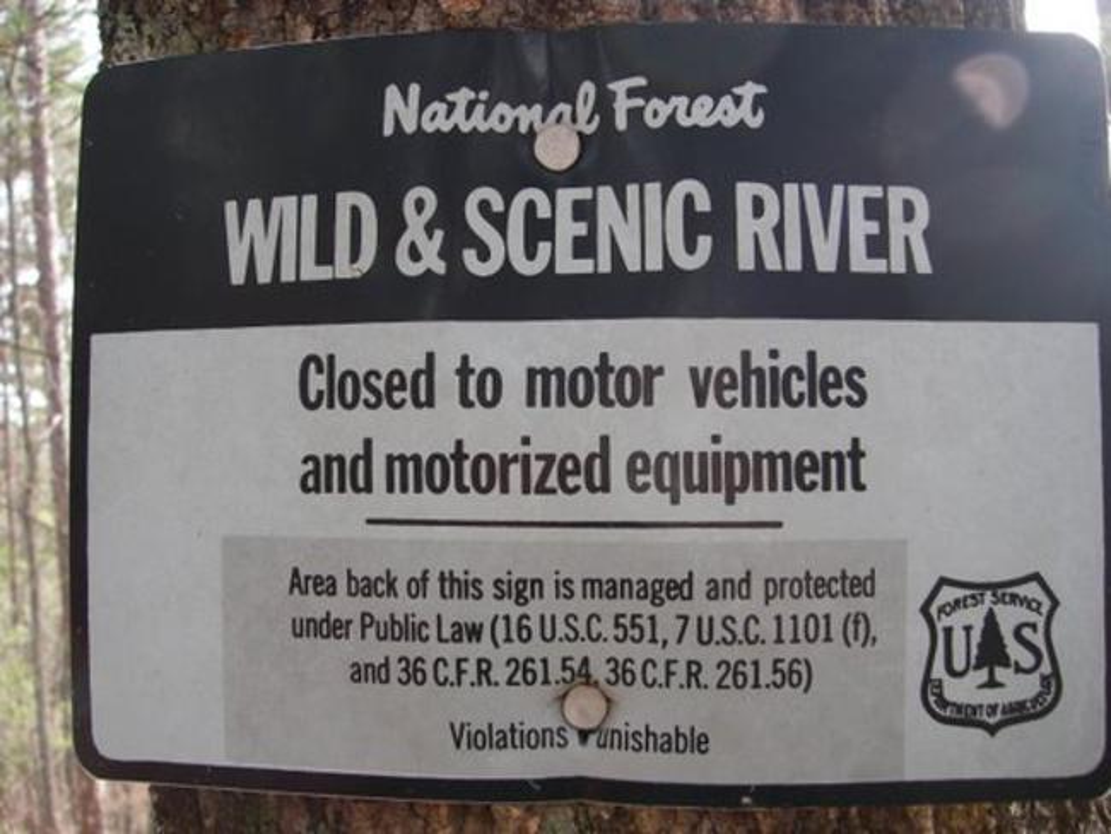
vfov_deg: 37.7
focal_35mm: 38
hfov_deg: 49.0
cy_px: 417
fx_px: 1220
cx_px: 556
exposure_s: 1/50
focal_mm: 6.3
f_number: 3.3
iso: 64
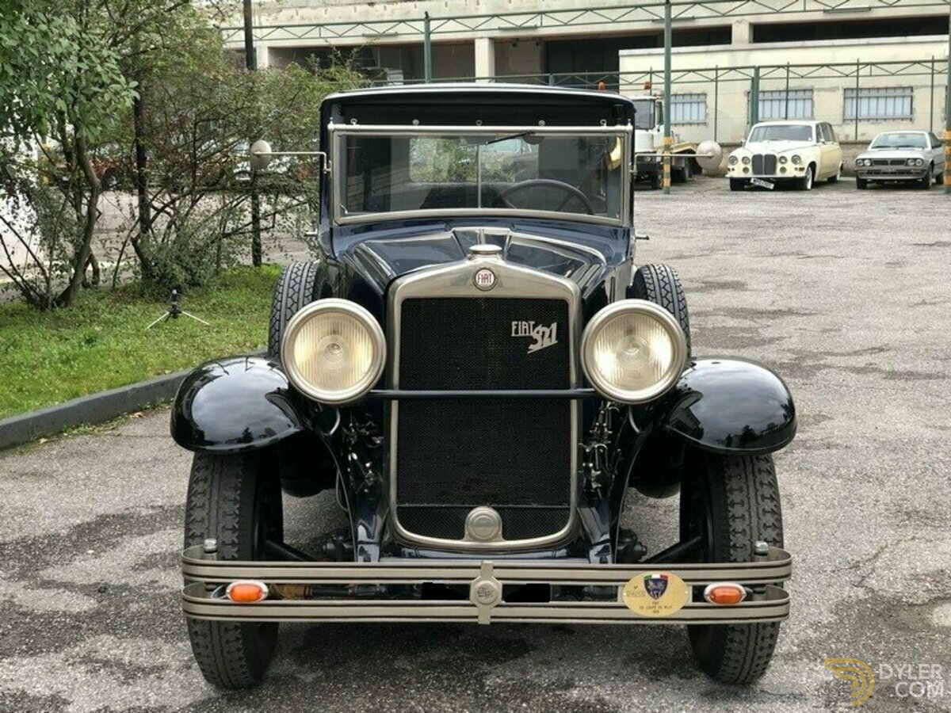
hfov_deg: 36.8
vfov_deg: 28.0
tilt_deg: -9.0
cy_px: 356
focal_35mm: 52
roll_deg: +1.4
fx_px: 1429
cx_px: 476
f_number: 2.4
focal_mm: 6
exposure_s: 1/60
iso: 25
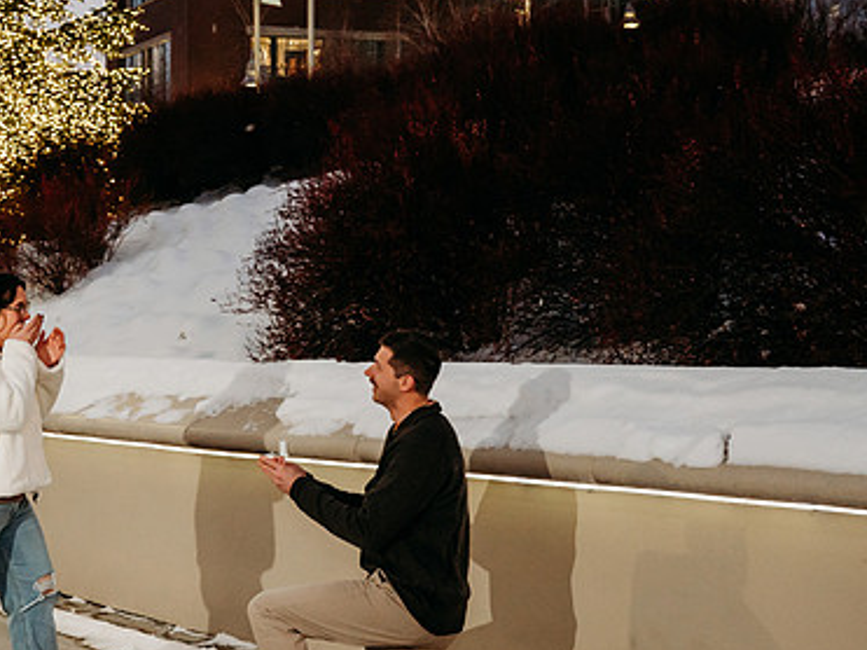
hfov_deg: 26.6
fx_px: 1753
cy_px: 204
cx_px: 41
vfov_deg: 20.9
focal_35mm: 70
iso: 1000
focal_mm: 28.5
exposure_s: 1/200
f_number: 4.5
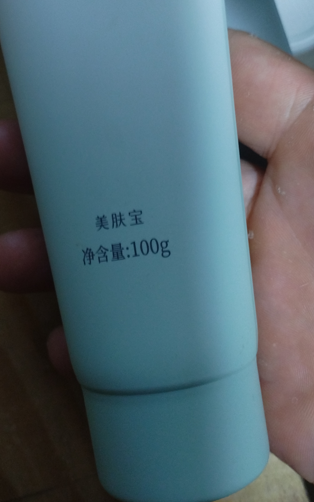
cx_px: 142
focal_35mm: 40
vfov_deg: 48.6
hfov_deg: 32.0
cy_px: 178
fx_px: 548
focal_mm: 4.25
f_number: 1.8
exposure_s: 1/16.7
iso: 762
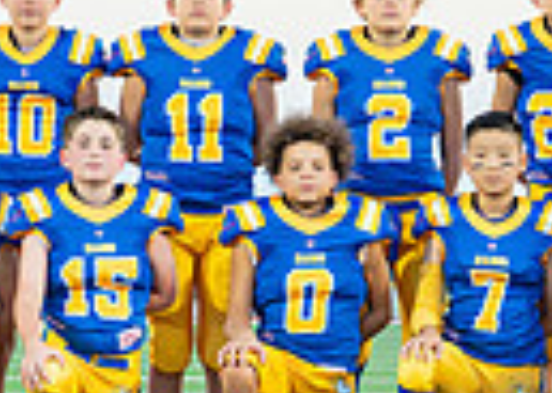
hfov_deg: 7.3
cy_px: 189
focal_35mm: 275
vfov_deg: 5.2
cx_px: 240
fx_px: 4309
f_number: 2.8
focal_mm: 50
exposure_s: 1/320
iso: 800
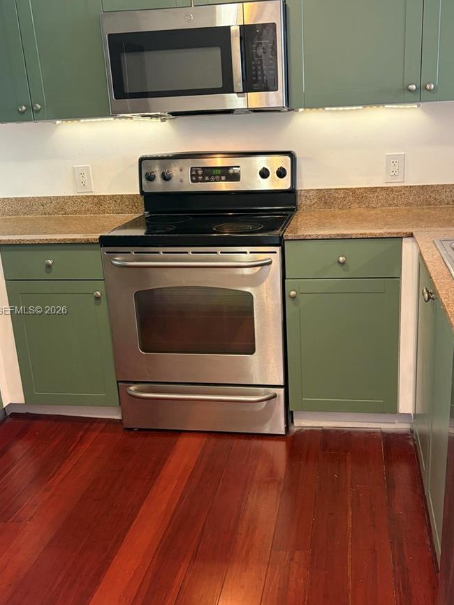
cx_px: 252
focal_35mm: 36
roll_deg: +3.1
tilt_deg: -14.4
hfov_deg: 39.6
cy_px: 311
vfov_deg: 51.4
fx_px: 630
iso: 250
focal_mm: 5.96
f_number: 1.6
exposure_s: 1/60
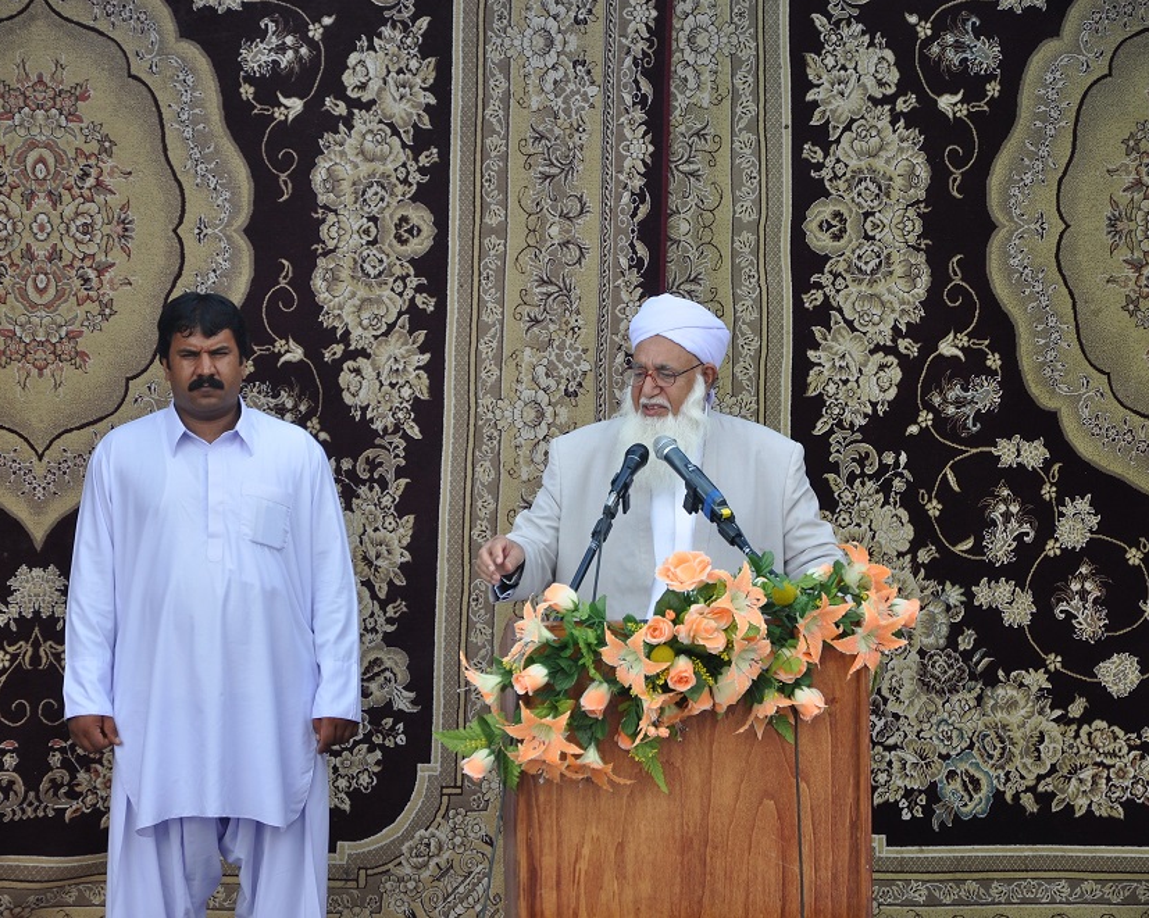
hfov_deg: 10.8
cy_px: 460
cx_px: 560
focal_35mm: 179
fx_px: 6070
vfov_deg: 8.7
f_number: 6.3
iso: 200
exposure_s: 1/160
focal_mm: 105
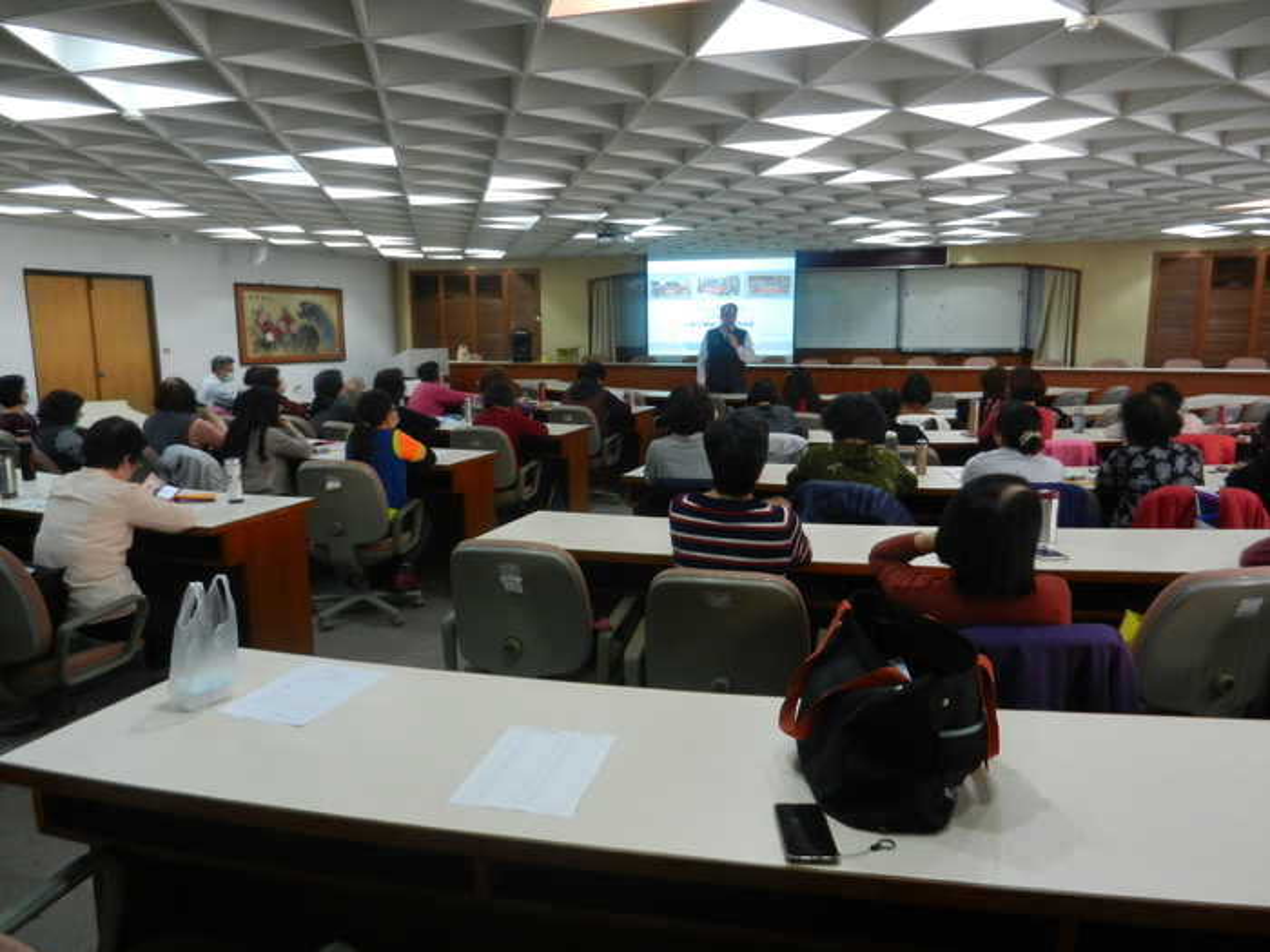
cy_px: 476
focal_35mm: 25
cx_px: 635
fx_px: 917
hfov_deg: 69.4
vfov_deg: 54.9
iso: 360
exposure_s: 1/30
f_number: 3.5
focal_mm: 4.5
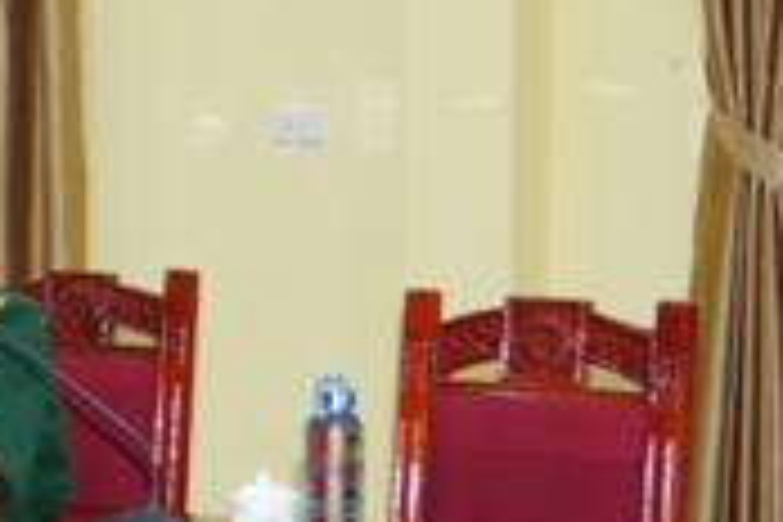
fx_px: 3458
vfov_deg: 8.6
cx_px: -752
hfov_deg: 11.7
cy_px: 290
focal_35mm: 159
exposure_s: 1/50
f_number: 3.5
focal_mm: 18
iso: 400
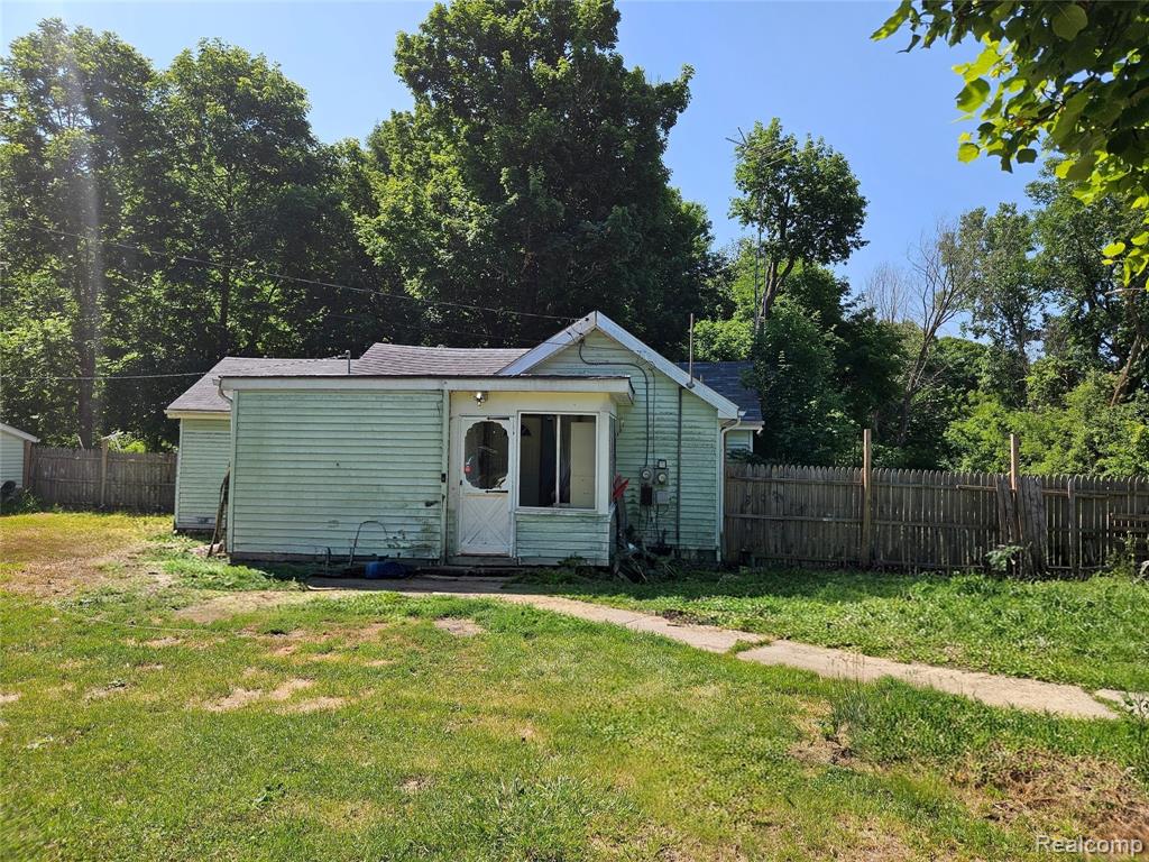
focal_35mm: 23
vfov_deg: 58.9
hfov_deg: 73.9
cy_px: 431
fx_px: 763
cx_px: 574
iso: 25
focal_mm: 5.4
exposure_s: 1/1111
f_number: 1.8
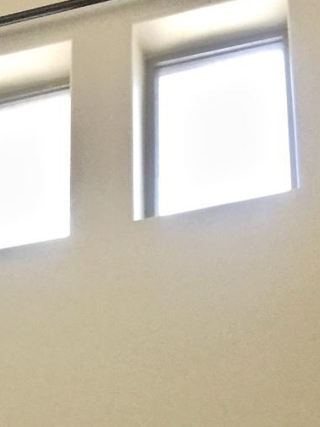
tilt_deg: +24.7
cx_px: -52
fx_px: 1430
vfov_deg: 14.4
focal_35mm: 116
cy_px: 825
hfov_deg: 12.5
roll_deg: -3.2
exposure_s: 1/10
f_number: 2.2
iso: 100
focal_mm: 4.15
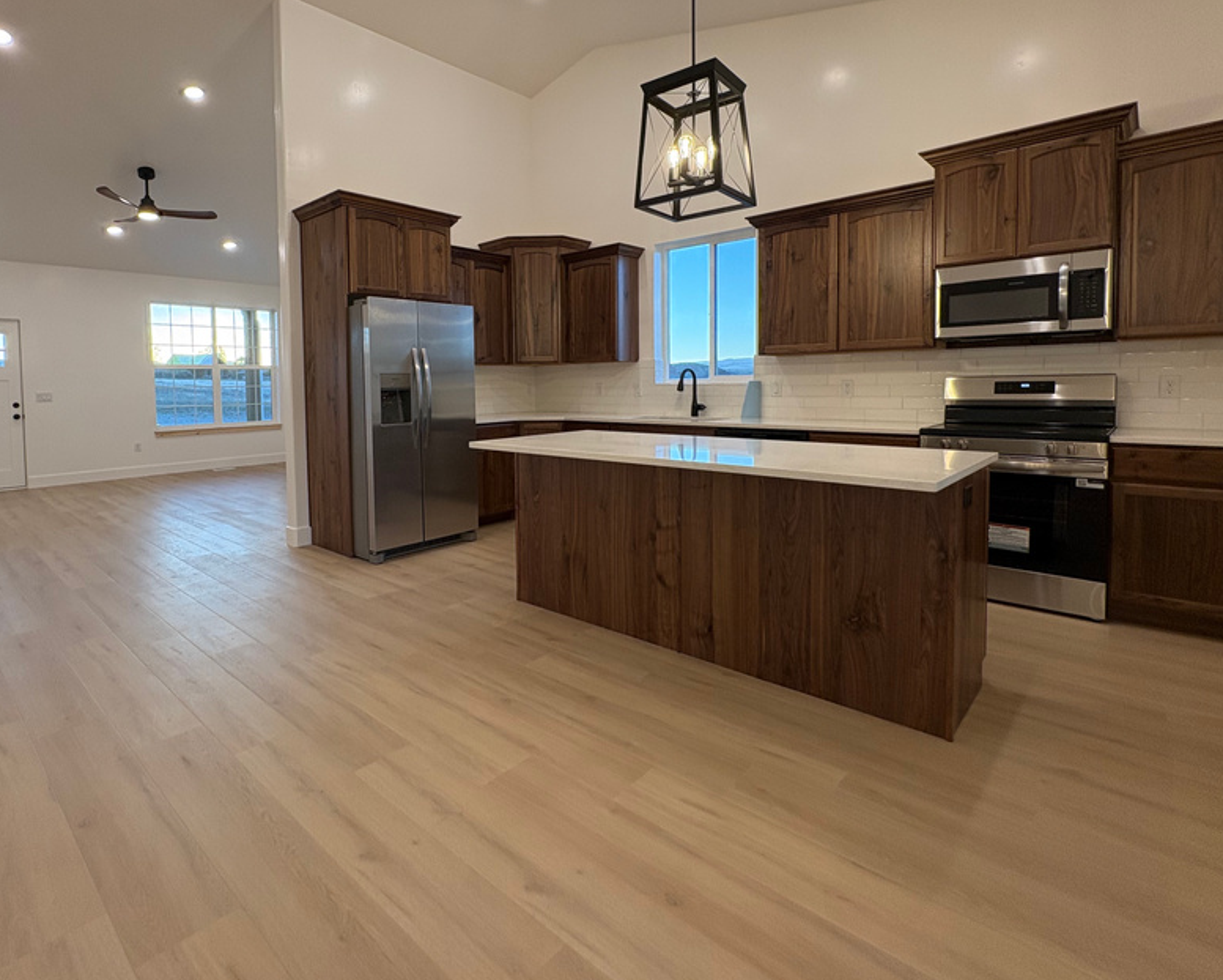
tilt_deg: -3.3
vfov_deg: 73.3
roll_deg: +1.2
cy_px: 411
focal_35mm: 18
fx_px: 652
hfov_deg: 85.4
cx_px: 494
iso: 200
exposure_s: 1/120
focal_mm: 2.22
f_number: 2.2
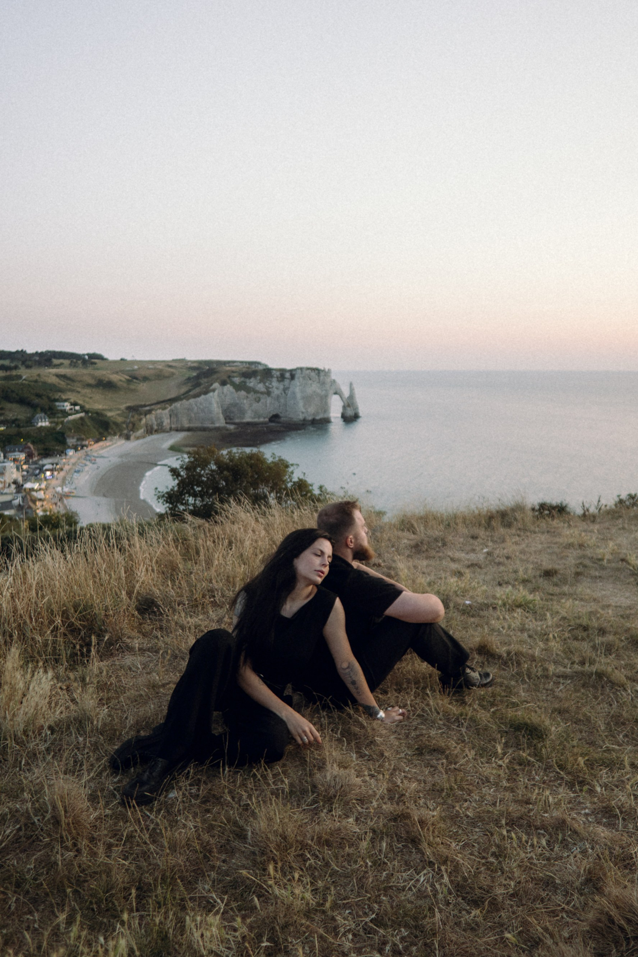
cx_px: 319
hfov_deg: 53.1
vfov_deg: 73.7
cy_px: 478
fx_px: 638
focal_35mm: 24
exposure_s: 1/200
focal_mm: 16
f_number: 1.4
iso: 640
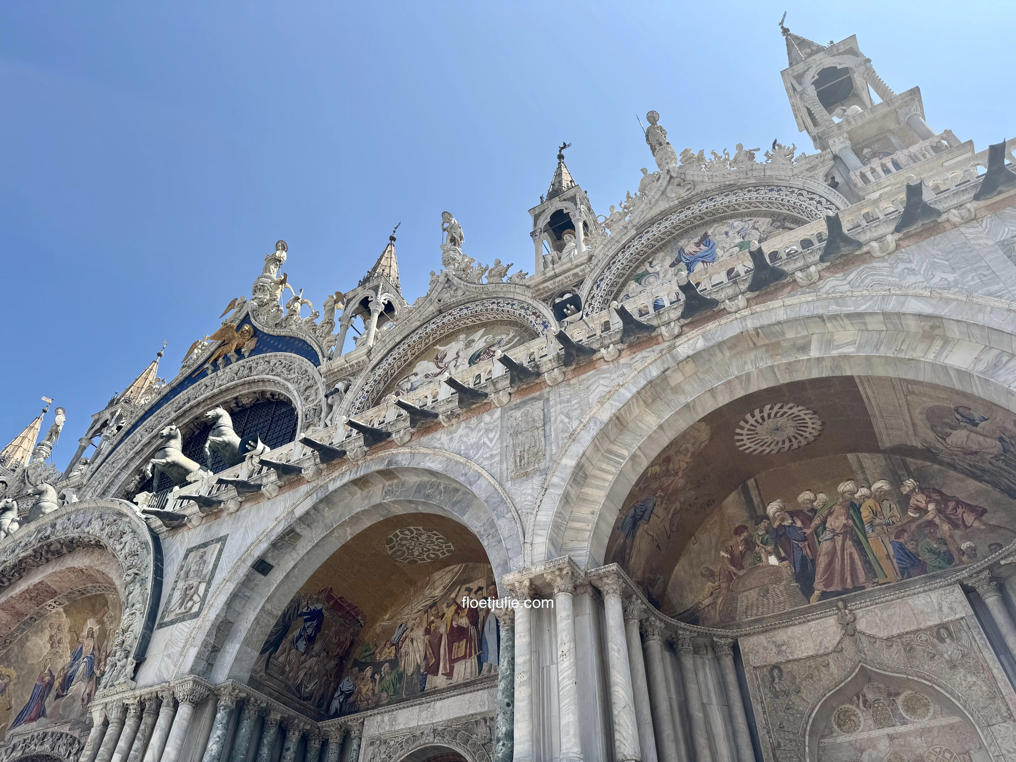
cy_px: 381
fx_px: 704
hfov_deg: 71.6
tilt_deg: +45.9
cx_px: 508
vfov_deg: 56.8
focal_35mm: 24
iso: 80
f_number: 1.78
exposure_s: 1/4608
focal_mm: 6.76
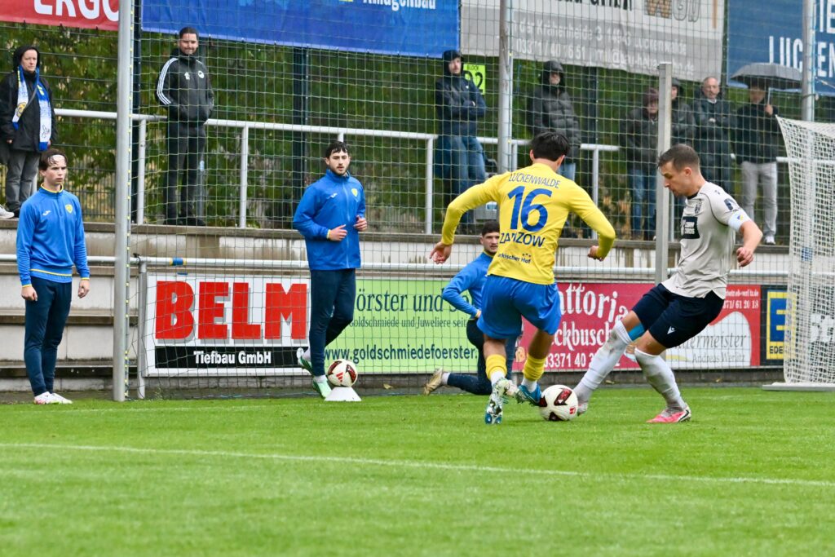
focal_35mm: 112
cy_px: 278
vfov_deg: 12.2
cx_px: 418
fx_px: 2598
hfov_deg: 18.3
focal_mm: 112
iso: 3200
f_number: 4.8
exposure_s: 1/1600
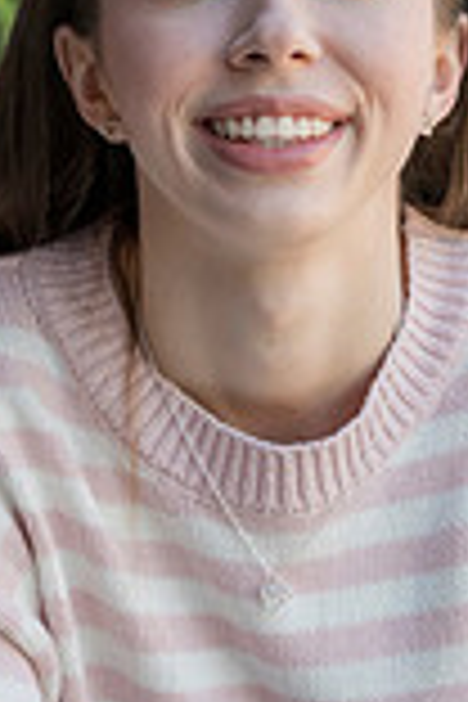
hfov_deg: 5.9
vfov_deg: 8.8
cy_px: 590
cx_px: 176
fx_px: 4563
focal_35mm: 234
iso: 400
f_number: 5
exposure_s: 1/400
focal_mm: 81
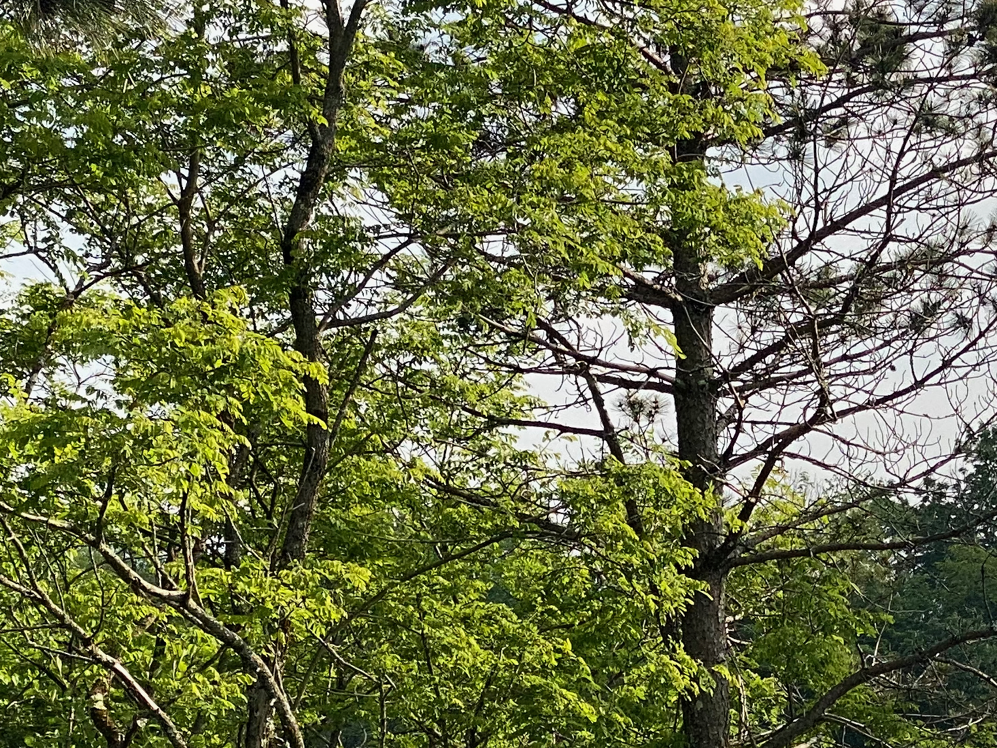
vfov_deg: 10.2
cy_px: 971
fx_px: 4119
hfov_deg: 13.5
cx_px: 1106
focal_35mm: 143
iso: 20
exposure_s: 1/1199
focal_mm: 6
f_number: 2
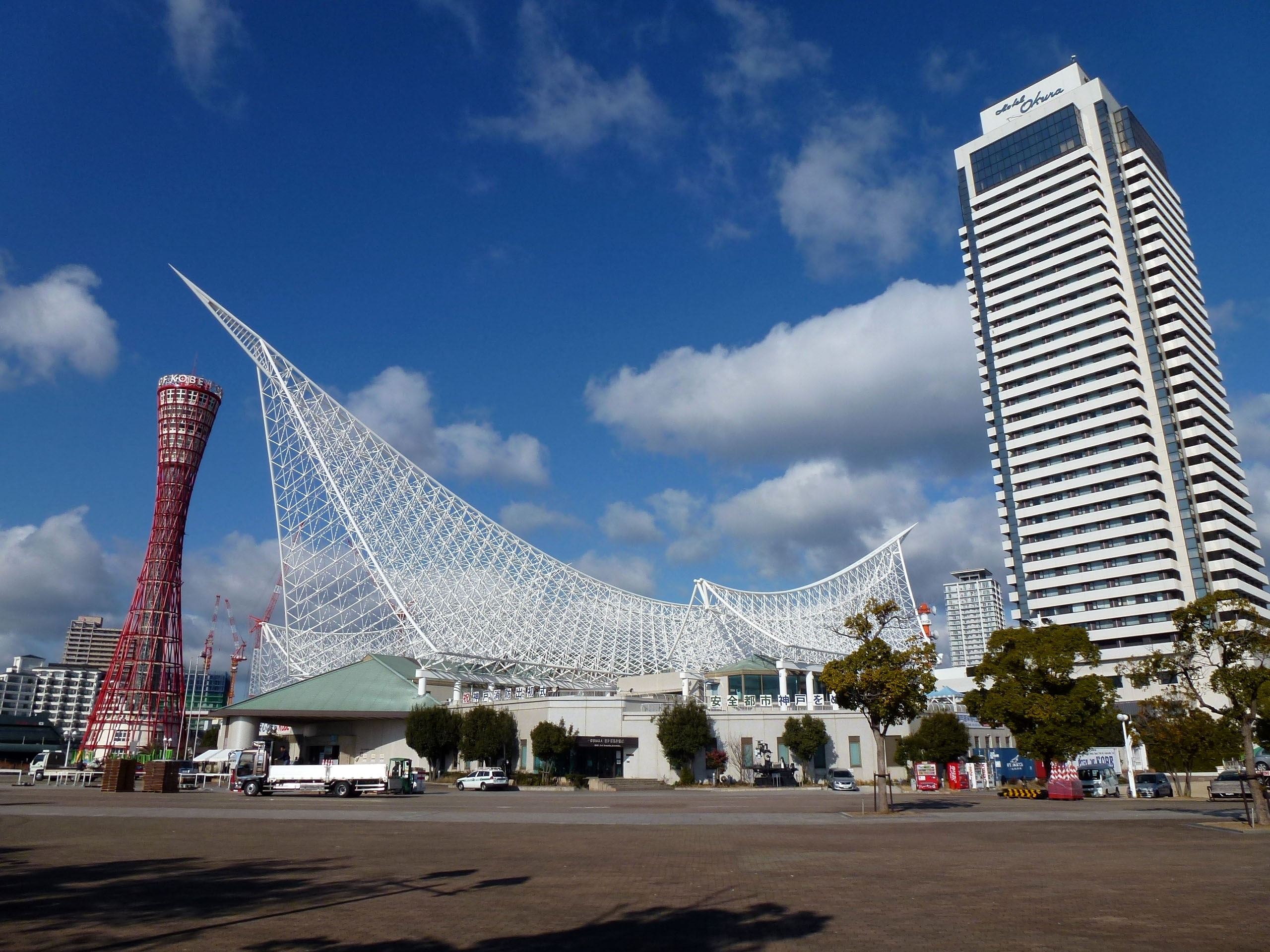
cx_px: 635
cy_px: 476
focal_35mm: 24
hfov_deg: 71.6
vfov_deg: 56.8
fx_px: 881
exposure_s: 1/1600
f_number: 4
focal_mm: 4.3
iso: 100
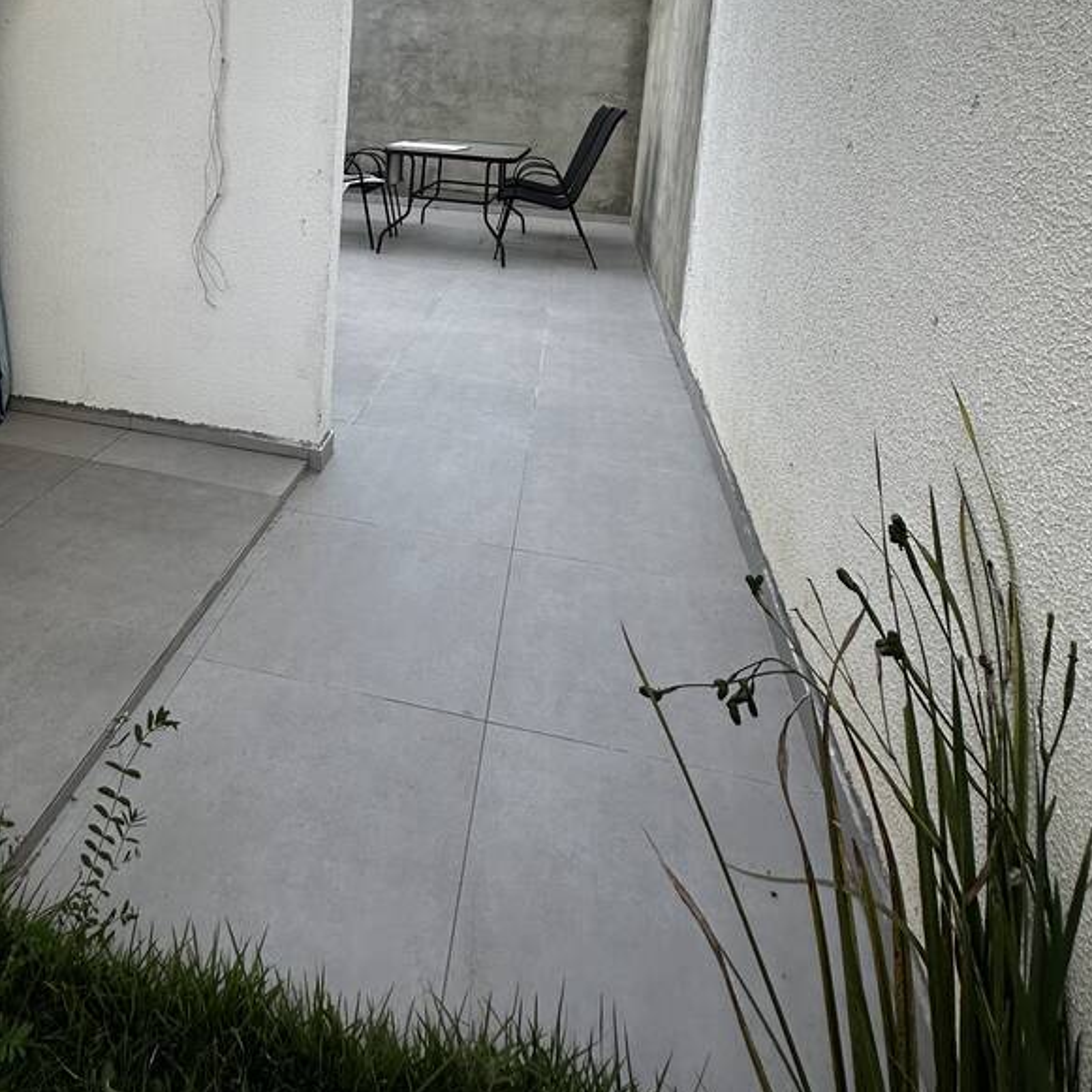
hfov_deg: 66.1
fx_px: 821
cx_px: 397
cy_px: 192
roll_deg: -4.1
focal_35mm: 23
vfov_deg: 60.8
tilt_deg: -7.5
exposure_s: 1/404
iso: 40
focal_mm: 2.22
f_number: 2.2
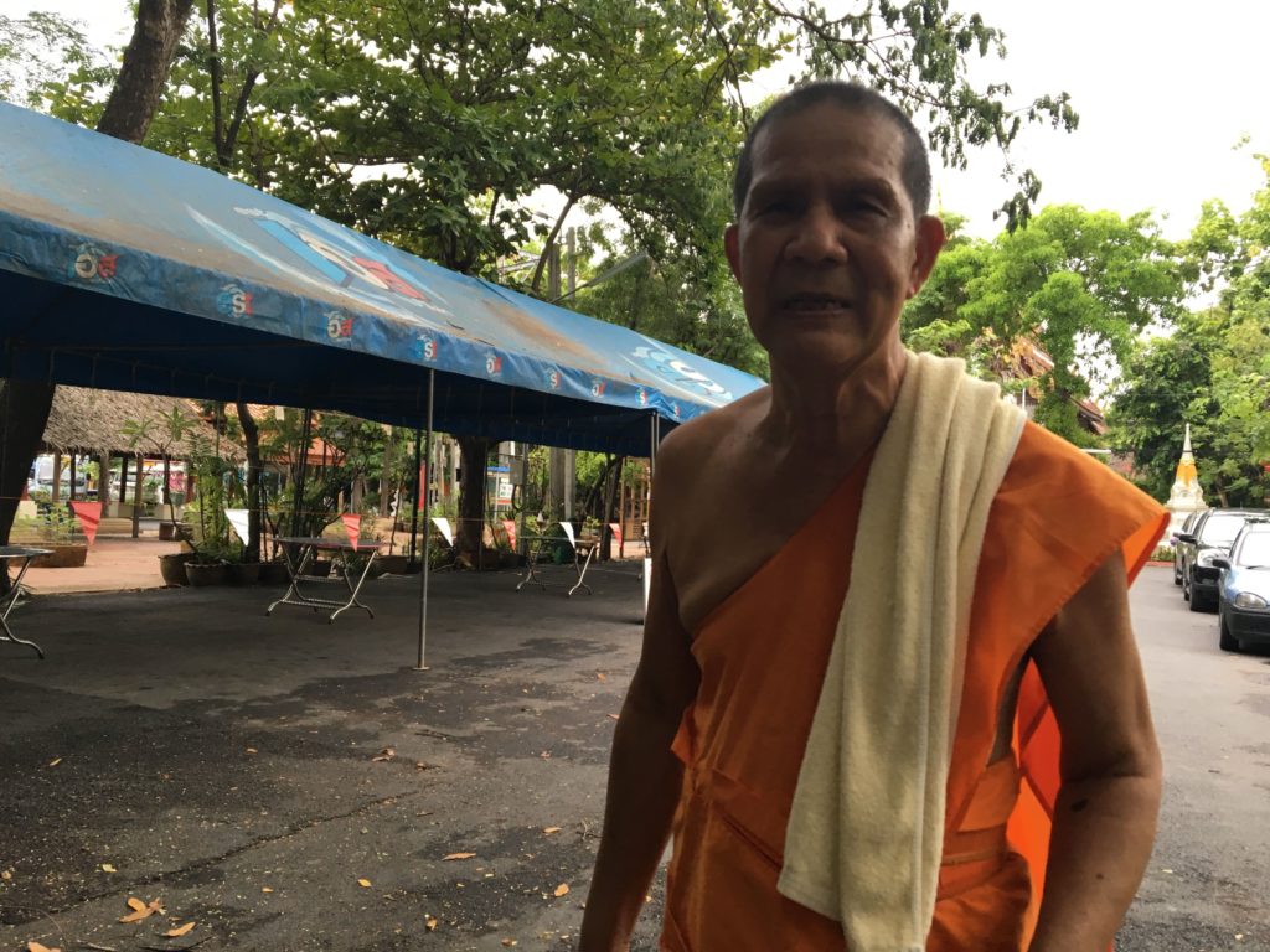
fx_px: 1064
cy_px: 476
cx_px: 635
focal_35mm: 29
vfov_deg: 48.2
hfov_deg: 61.7
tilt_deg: +1.5
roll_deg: -1.6
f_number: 2.2
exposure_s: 1/33
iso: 50
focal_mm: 4.15
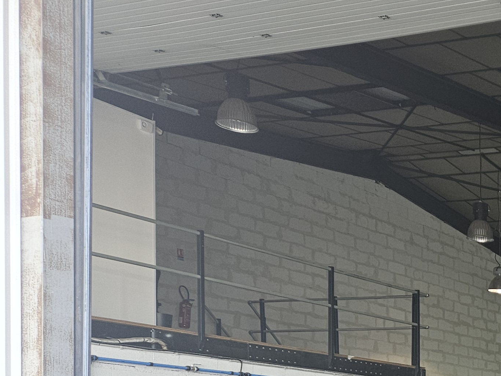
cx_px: 720
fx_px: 970
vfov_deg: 20.3
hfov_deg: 23.9
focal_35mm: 67
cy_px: 469
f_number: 1.8
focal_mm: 5.4
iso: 50
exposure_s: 1/180
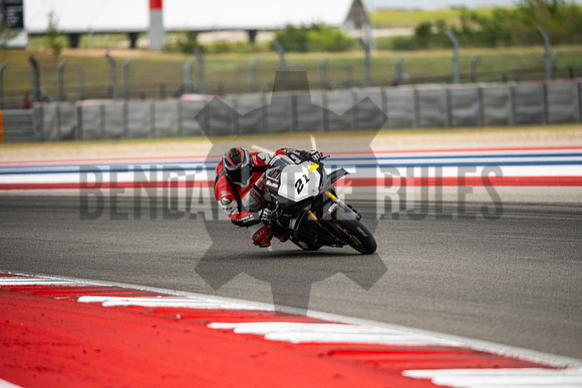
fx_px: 4851
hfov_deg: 6.9
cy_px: 194
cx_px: 291
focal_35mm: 300
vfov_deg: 4.6
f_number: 2
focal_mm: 200
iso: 500
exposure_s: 1/5000
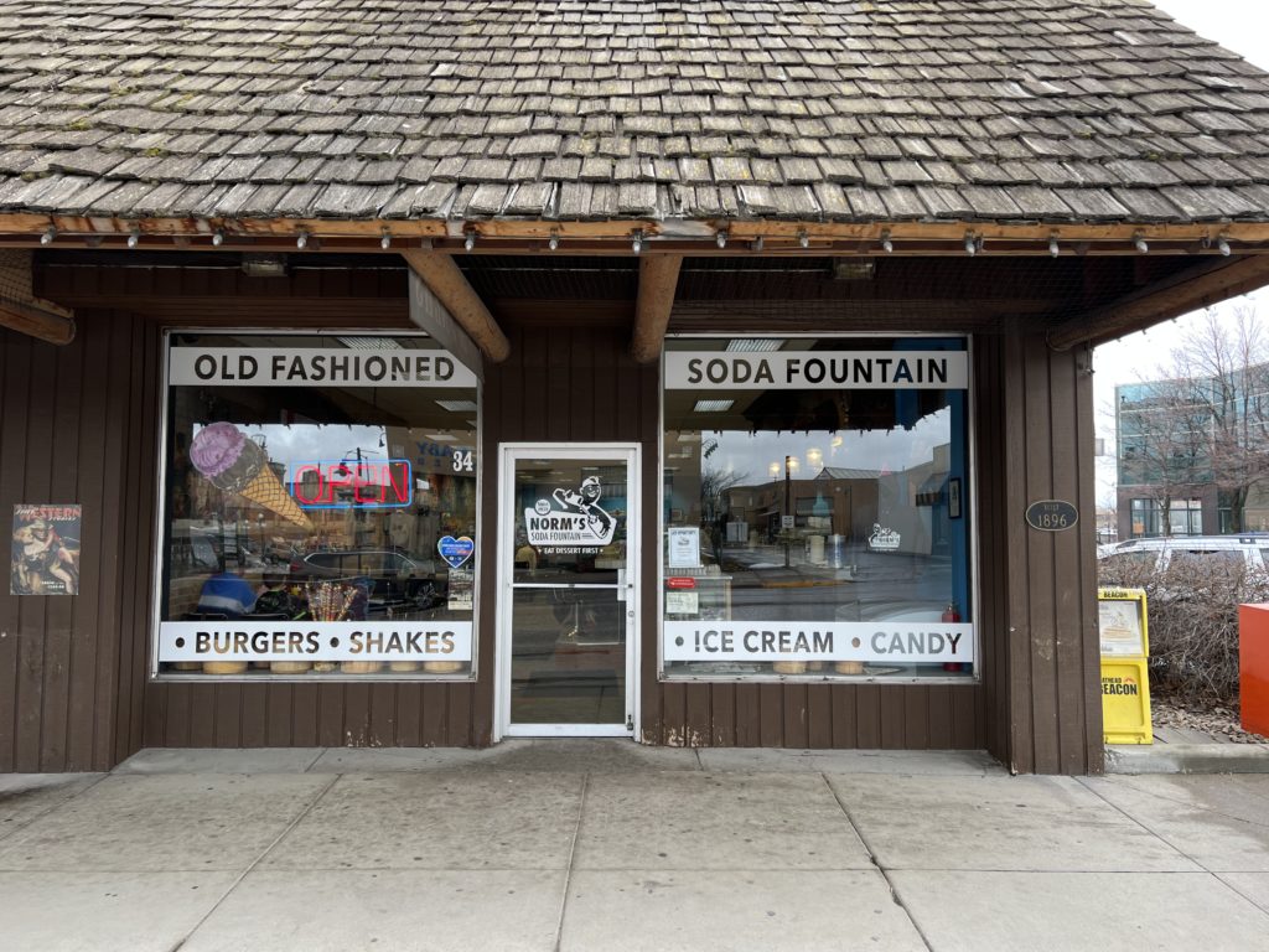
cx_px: 634
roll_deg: +0.3
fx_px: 953
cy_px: 476
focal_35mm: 26
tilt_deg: +4.4
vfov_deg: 53.1
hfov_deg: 67.3
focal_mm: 5.7
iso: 32
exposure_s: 1/121
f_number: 1.5
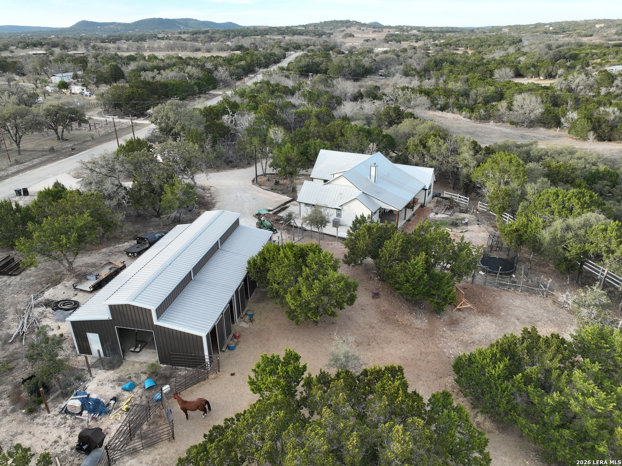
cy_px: 233
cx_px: 311
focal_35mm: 24
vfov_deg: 56.8
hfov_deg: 71.6
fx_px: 431
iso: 250
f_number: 2.8
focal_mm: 12.29
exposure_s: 1/640
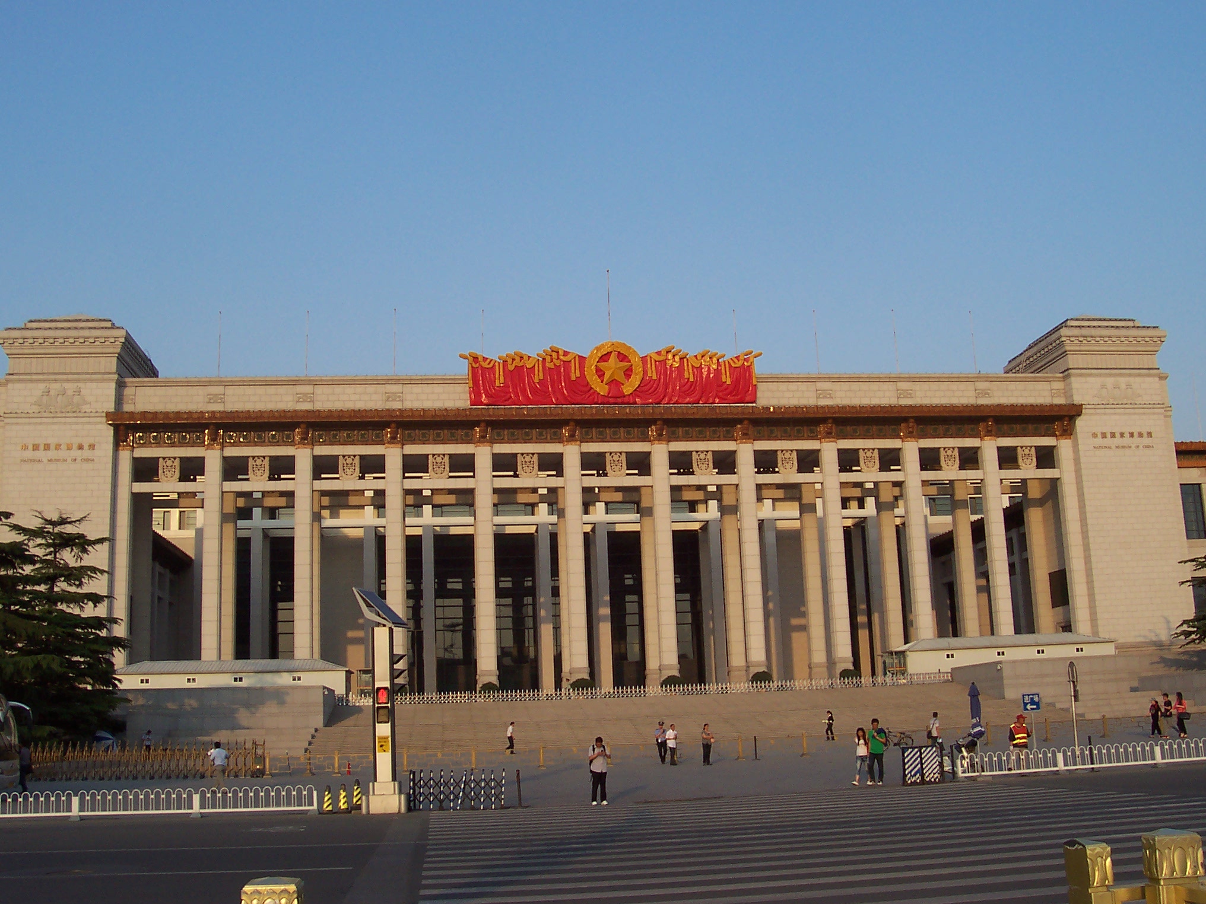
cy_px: 452
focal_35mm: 37
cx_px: 603
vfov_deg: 38.7
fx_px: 1289
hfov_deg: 50.1
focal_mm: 5.6
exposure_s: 1/350
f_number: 5.6
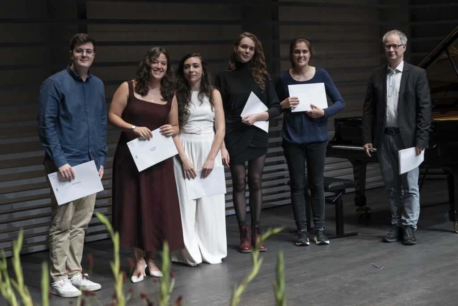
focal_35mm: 75
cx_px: 229
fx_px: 954
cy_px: 153
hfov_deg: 27.0
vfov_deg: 18.2
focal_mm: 75
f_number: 5
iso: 1600
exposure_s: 1/200
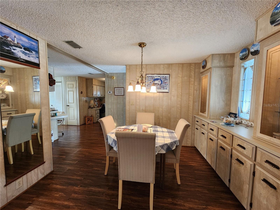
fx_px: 105
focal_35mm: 13
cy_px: 105
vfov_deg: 89.9
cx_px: 140
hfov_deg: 106.2
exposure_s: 1/60
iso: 320
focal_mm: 2.2
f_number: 2.2
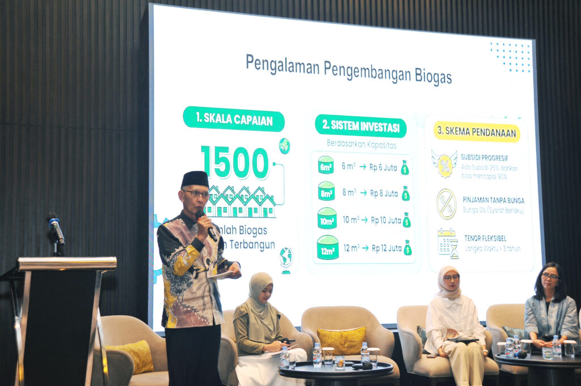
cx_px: 290
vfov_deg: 28.0
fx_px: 774
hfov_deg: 41.1
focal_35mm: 48
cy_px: 193
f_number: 4.5
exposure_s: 1/80
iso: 1250
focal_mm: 48
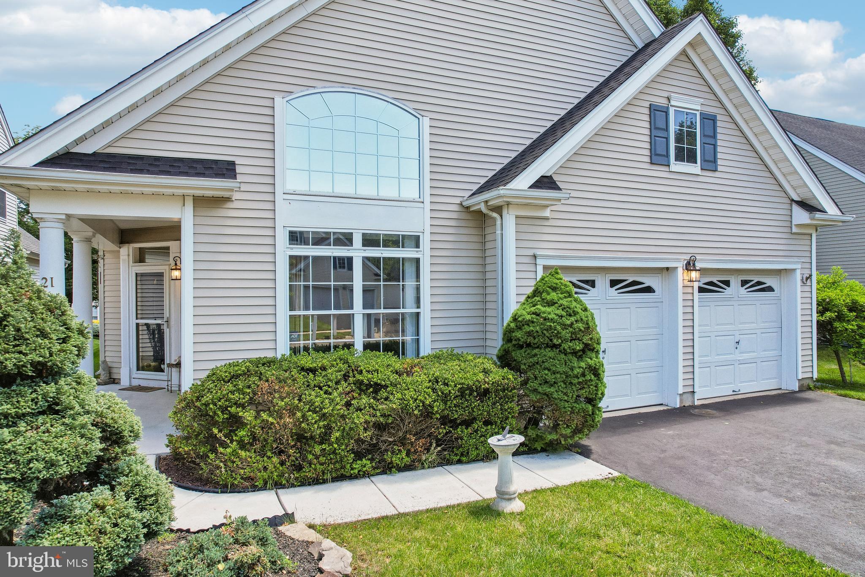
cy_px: 288
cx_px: 432
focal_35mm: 22
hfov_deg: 78.6
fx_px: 529
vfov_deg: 57.2
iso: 150
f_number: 2.8
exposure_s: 1/730
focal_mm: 8.4
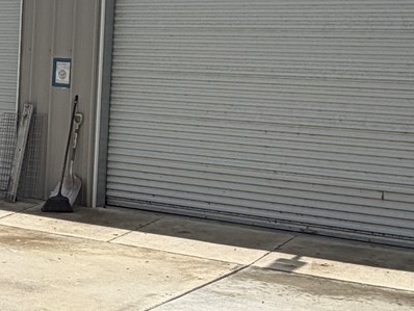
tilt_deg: +1.3
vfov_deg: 20.2
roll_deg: -0.9
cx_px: 82
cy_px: 60
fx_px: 862
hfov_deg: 26.5
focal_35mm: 72
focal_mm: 2.22
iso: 20
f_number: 2.2
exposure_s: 1/1698
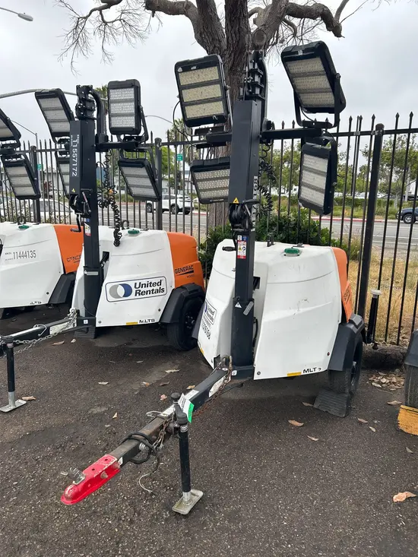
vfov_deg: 67.3
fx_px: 418
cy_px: 278
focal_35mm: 26
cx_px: 209
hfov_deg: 53.1
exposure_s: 1/687
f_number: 1.5
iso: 50
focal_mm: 5.7
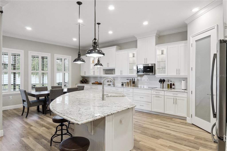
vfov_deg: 59.5
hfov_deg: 81.2
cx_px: 114
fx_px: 132
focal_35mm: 21
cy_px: 76
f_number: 11
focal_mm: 14
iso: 1600
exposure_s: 1/30
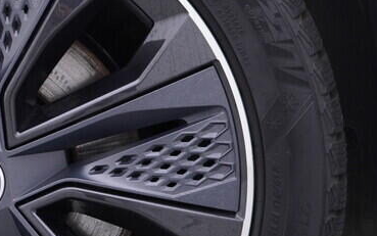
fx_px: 1470
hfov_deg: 14.4
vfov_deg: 9.2
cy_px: 104
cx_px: 5
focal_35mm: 143
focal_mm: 24
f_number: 3.2
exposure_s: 1/50
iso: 125
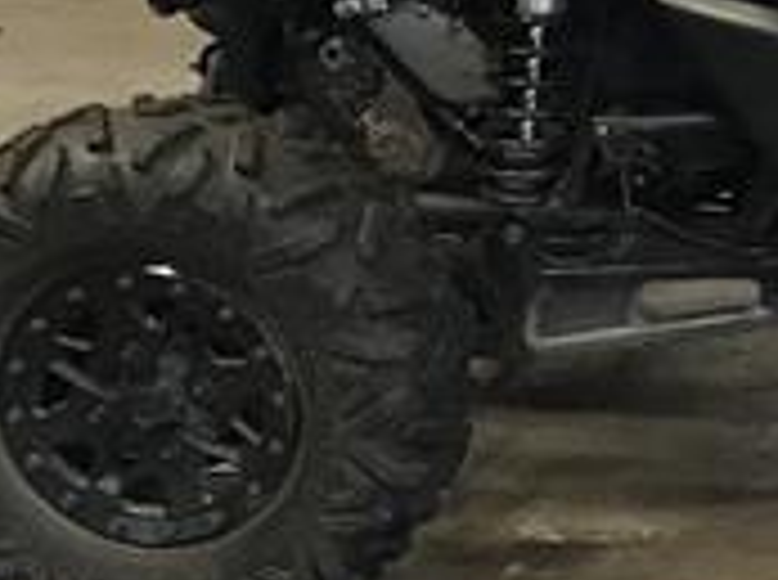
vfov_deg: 12.7
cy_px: 63
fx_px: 2579
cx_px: 1219
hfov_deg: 15.6
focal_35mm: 115
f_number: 2.4
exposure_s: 1/30
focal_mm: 3.3
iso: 64
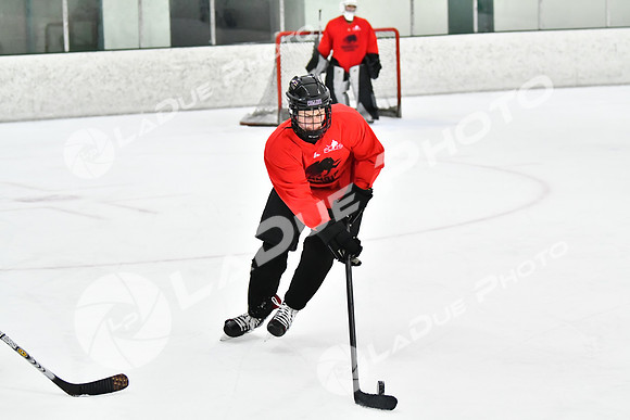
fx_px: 2625
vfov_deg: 9.2
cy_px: 210
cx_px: 315
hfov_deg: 13.7
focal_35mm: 150
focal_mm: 100
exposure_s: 1/1600
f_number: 2.8
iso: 6400
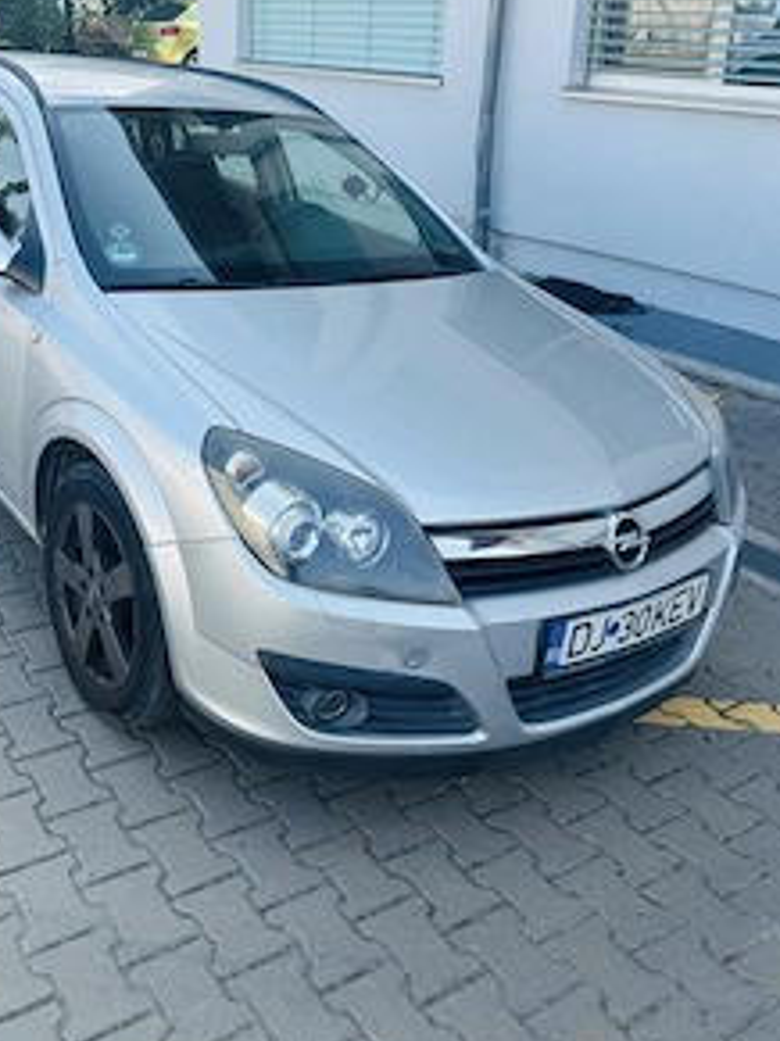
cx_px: 254
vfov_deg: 54.6
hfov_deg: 42.3
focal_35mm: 33
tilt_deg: -20.2
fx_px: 992
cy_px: 372
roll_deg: -0.5
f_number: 1.78
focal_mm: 6.76
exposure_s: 1/1106
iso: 80
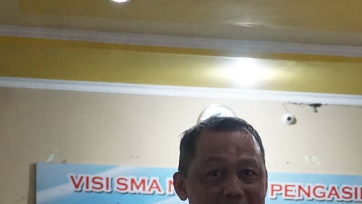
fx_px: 1613
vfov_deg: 7.1
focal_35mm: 168
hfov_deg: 12.6
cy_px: 309
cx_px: 410
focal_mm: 36
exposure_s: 1/80
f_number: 5.6
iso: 3200
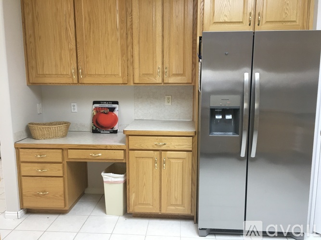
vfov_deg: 48.2
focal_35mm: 29
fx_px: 269
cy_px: 120
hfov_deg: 61.7
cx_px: 160
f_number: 2.2
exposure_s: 1/30
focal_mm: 4.15
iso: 80
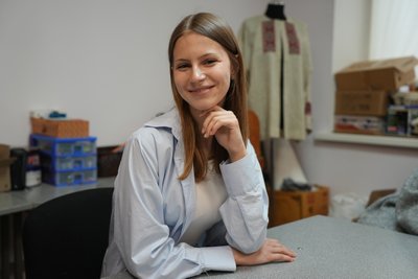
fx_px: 499
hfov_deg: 45.4
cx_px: 209
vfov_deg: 31.2
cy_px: 140
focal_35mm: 43
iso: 1250
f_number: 2.8
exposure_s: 1/200
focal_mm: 43
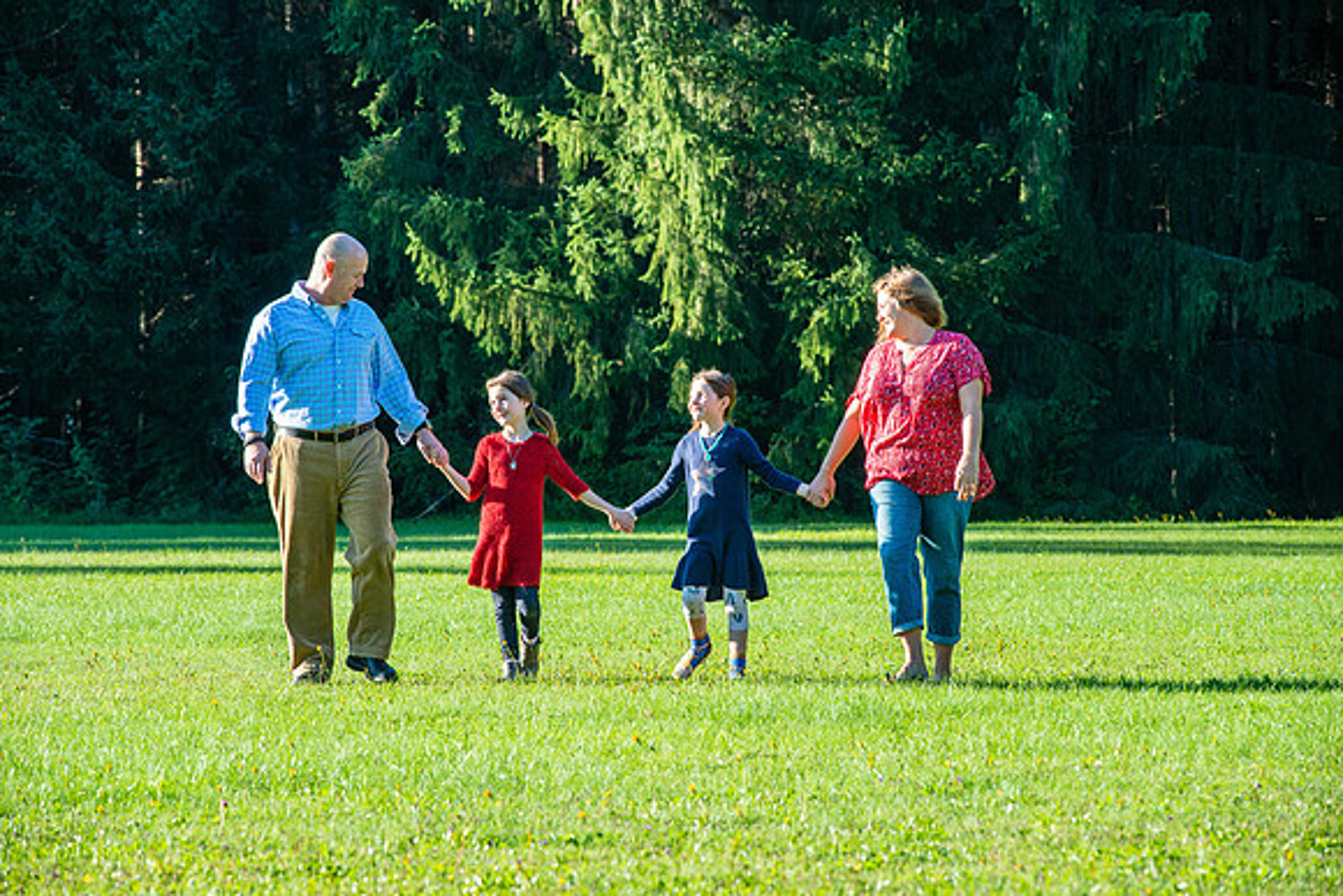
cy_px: 448
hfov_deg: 12.1
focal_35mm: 170
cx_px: 672
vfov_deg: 8.1
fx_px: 6343
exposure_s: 1/250
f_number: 8
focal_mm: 170
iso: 200
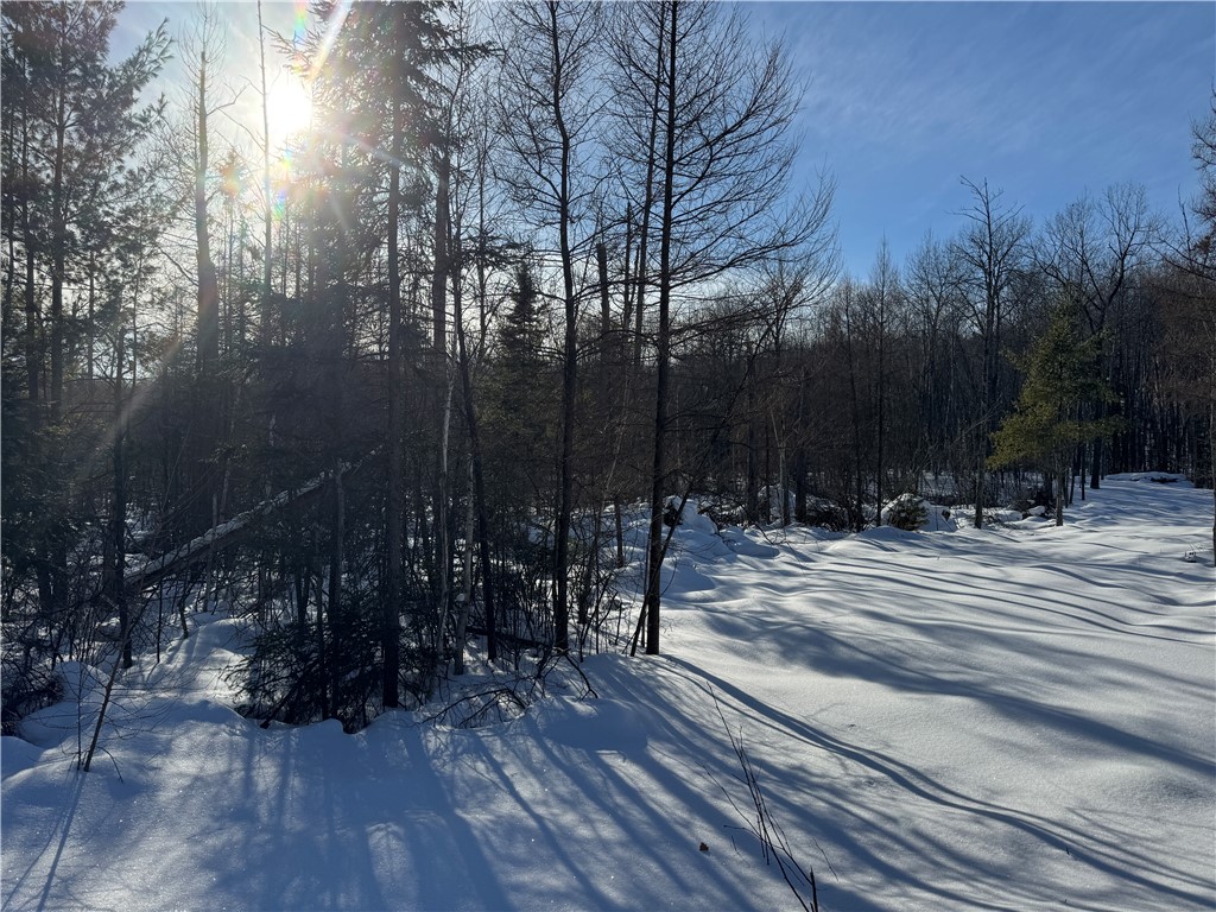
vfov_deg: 56.8
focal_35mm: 24
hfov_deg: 71.6
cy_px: 456
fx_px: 843
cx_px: 608
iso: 80
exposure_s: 1/9009
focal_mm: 6.76
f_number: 1.78
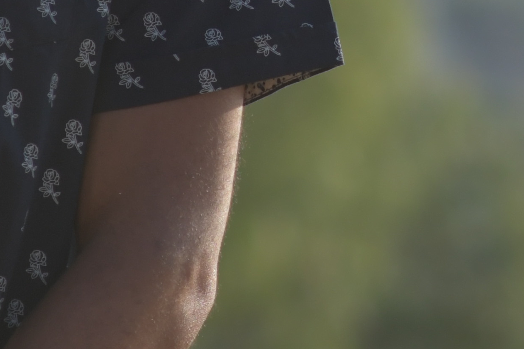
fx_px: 8269
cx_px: 519
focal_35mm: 568
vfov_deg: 2.4
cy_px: 2
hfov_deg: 3.6
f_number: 2.8
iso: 320
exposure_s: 1/5000
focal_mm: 85
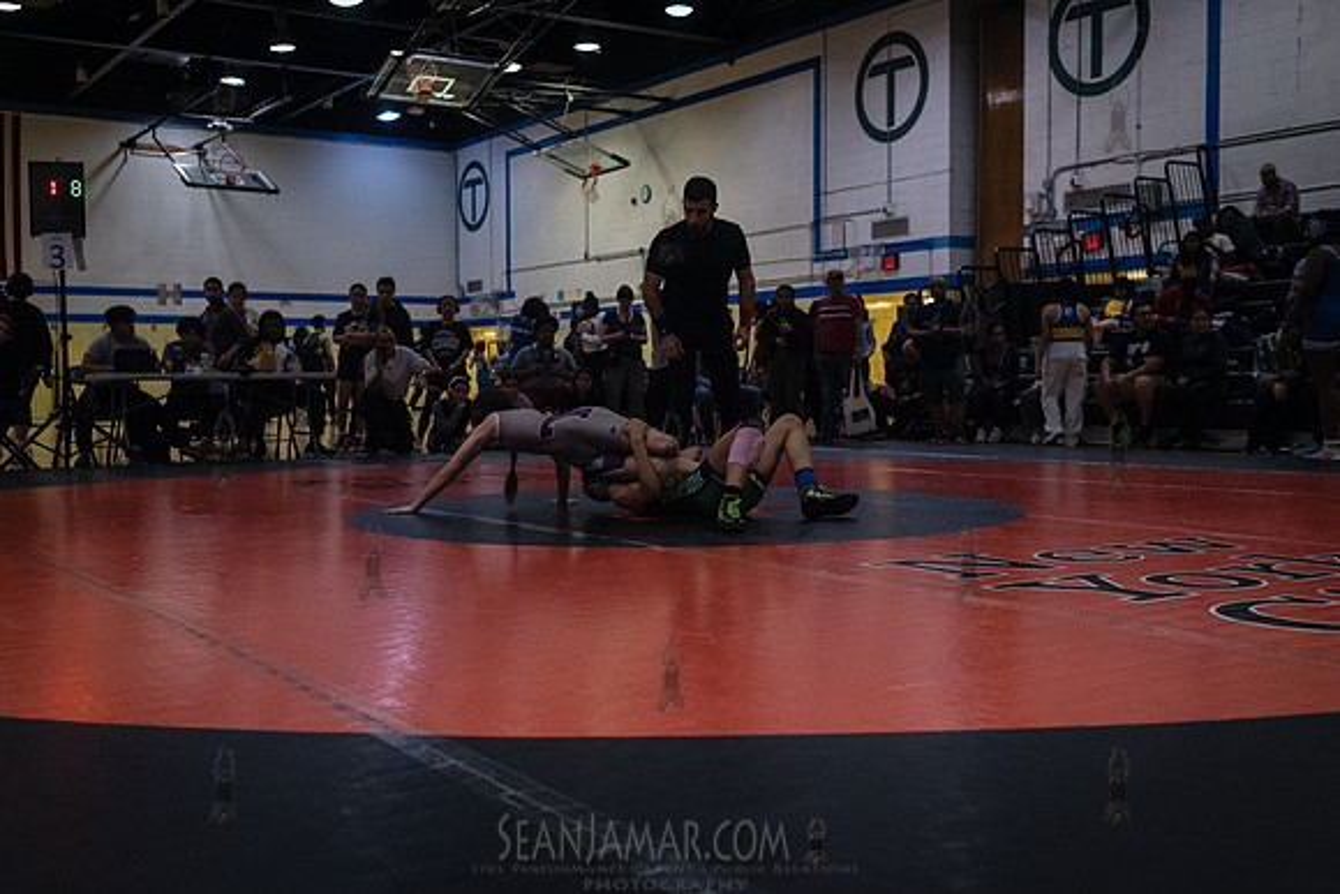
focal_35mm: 38
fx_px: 1426
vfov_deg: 34.8
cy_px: 447
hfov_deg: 50.3
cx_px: 670
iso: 5000
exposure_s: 1/1000
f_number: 3.2
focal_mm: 35
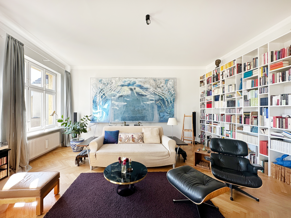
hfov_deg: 102.1
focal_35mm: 14
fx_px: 118
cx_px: 146
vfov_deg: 85.7
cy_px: 109
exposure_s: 1/99
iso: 64
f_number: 2.2
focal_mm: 2.22
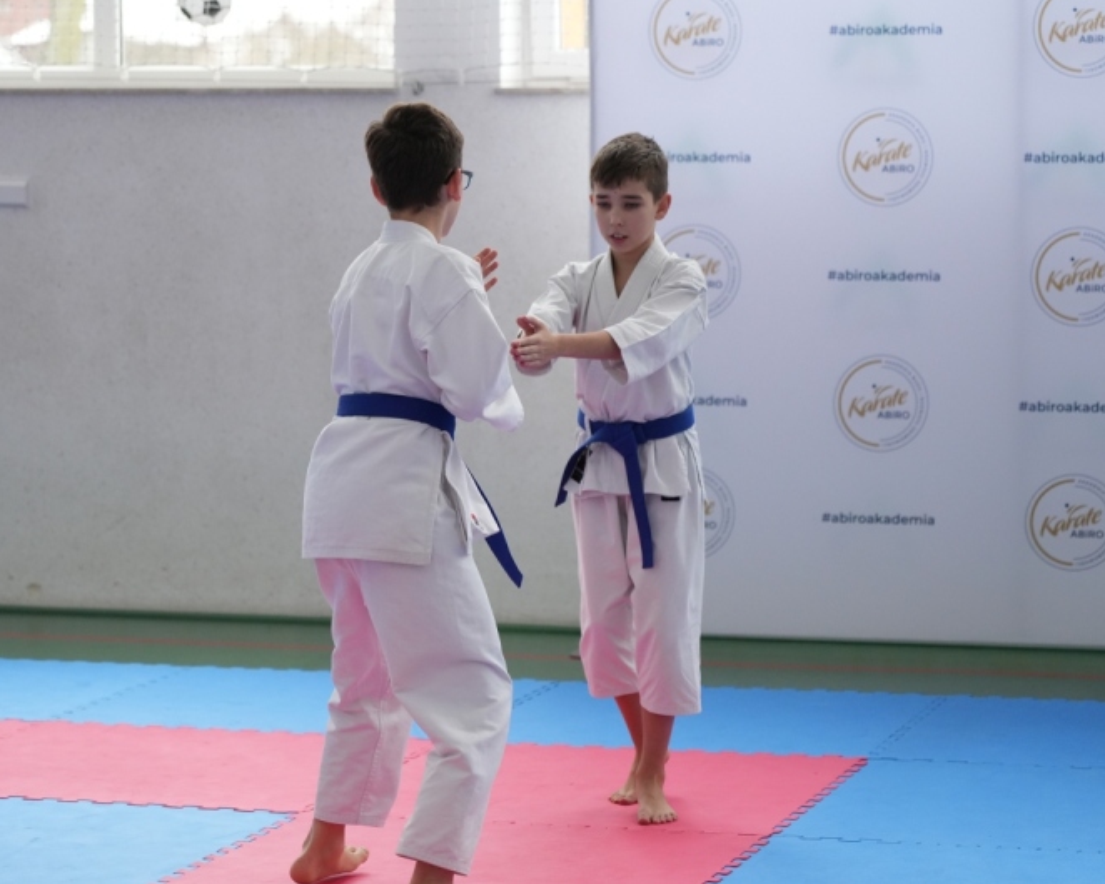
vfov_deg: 13.0
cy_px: 443
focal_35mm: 119
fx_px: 3893
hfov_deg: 16.1
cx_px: 477
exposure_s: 1/640
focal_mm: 105
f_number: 4
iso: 3200
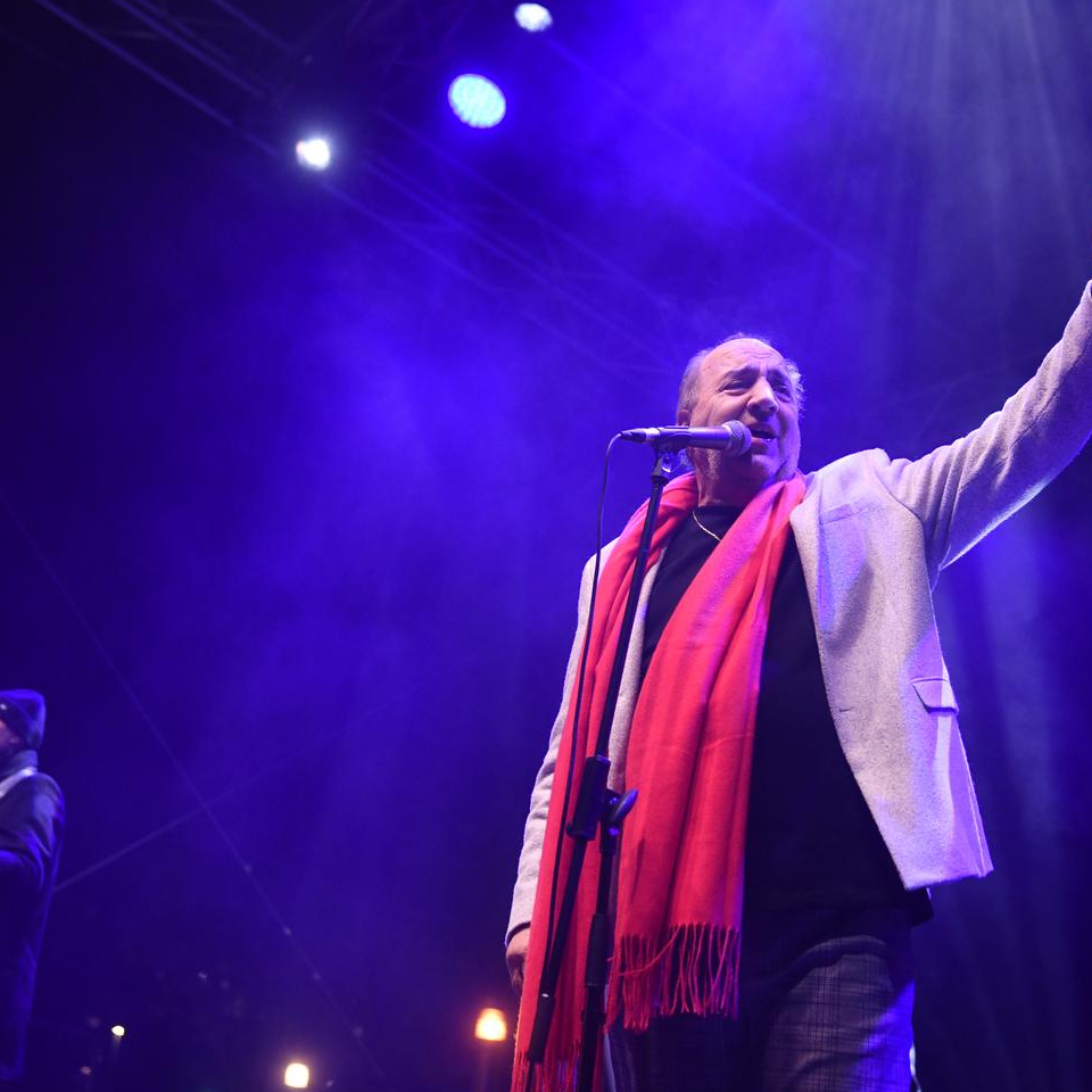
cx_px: 450
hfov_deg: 33.3
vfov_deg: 33.4
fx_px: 1820
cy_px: 564
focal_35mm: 51
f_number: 2.8
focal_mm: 36
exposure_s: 1/400
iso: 1250
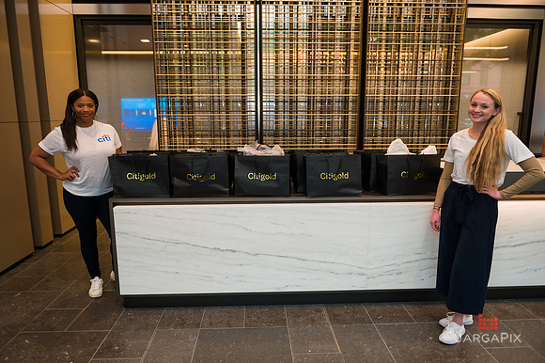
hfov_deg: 73.8
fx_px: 363
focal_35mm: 24
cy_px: 182
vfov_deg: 53.1
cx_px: 272
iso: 400
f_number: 3.2
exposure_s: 1/200
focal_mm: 24
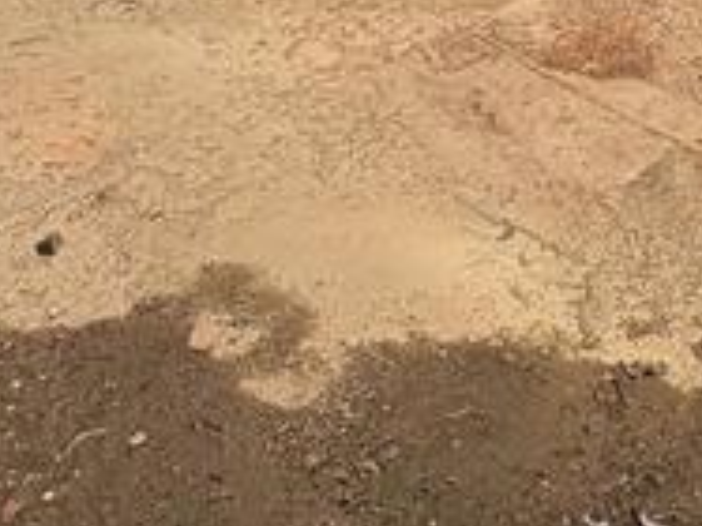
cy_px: -346
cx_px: 616
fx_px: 1358
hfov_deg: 28.0
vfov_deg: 18.4
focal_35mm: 67
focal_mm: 2.22
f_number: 2.2
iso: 50
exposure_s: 1/4630
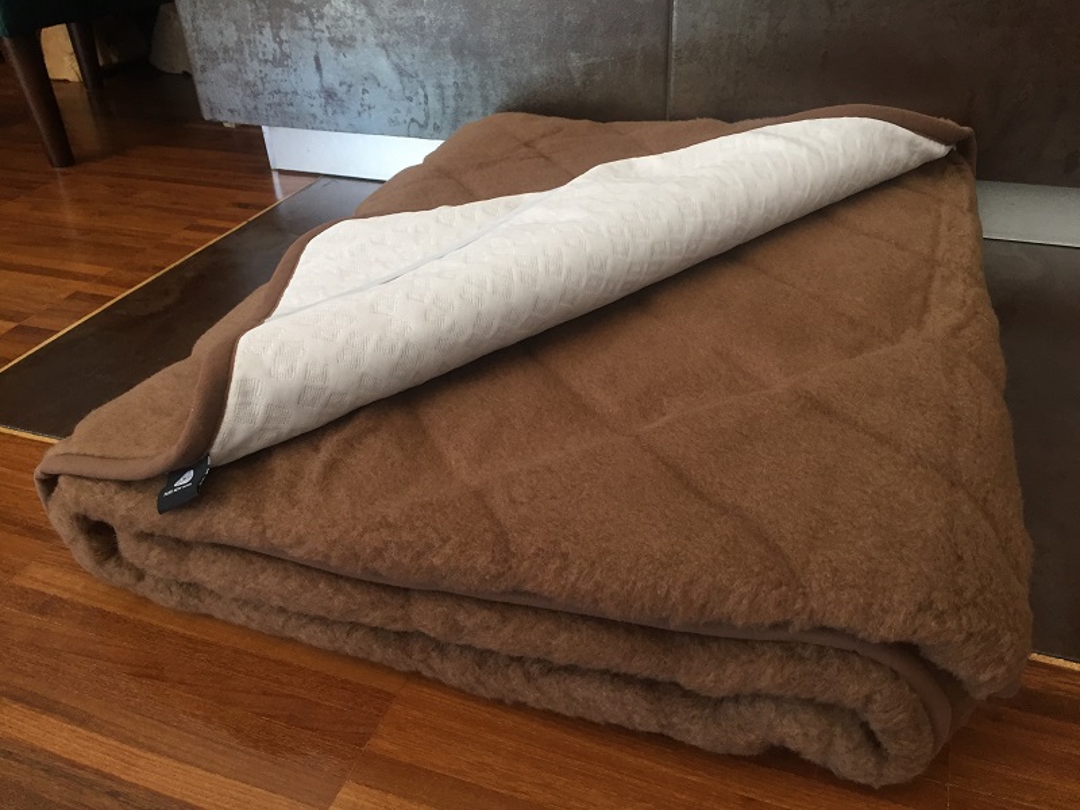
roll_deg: +2.8
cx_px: 540
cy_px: 405
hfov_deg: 61.7
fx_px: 905
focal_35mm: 29
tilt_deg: -33.2
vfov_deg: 48.2
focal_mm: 4.15
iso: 64
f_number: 2.2
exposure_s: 1/33
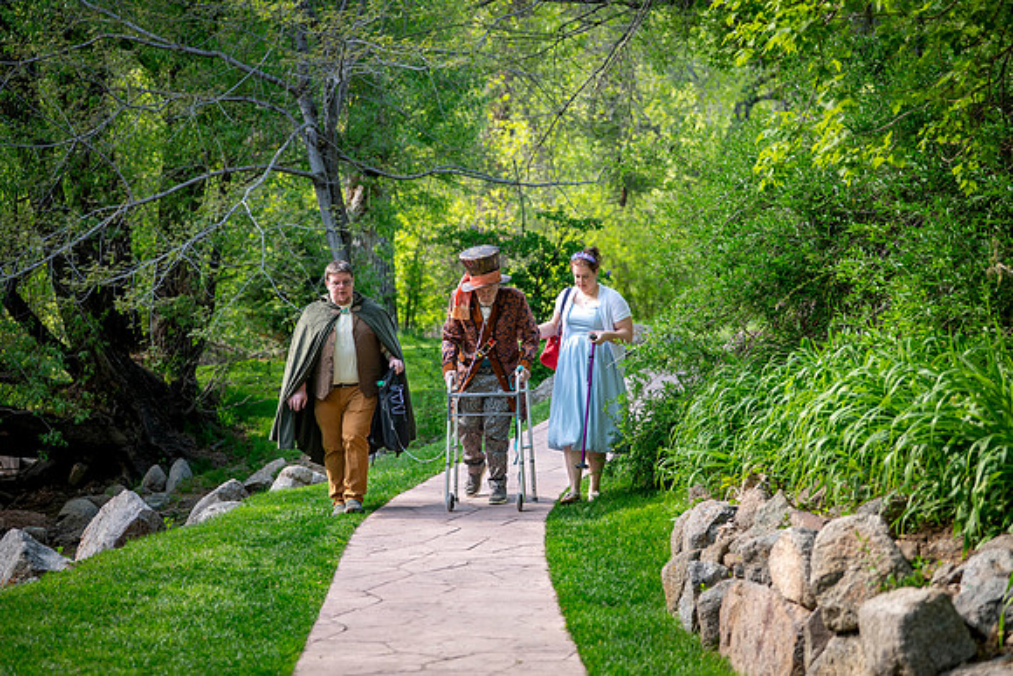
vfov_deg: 18.1
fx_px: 2118
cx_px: 505
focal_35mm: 75
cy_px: 326
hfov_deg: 26.9
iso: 400
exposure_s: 1/400
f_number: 3.2
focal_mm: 70
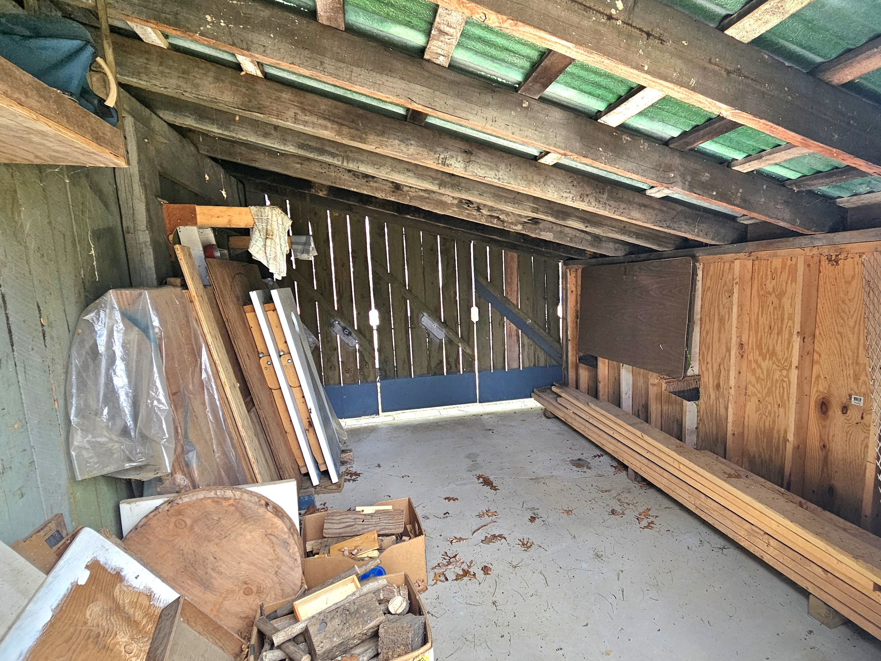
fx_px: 433
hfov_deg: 90.1
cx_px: 519
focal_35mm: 17
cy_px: 362
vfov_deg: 74.5
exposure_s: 1/120
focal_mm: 2.2
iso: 64
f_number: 2.2
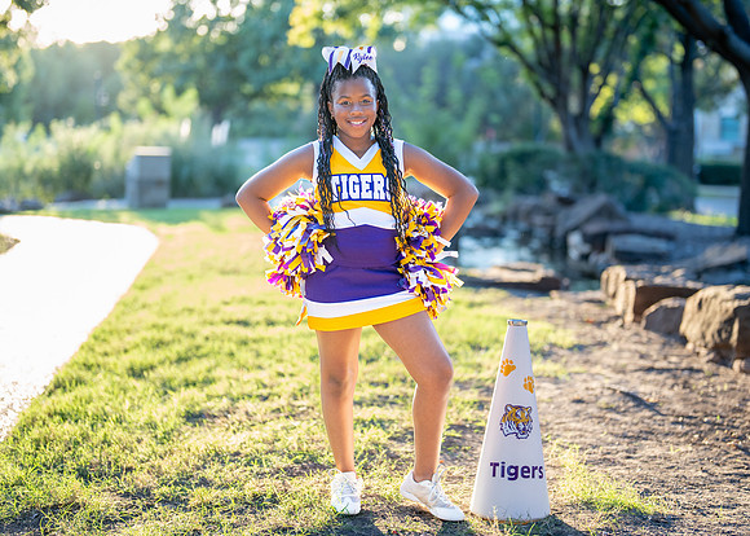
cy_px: 257
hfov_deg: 31.2
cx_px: 393
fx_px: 1342
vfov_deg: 22.6
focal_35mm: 63
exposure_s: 1/400
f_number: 1.2
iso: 250
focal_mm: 50
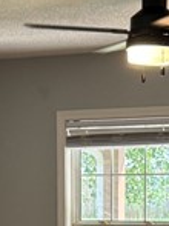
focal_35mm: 167
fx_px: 1089
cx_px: 71
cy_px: 389
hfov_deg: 8.9
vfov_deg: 11.1
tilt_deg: -11.3
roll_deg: +0.8
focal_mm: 6.76
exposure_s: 1/120
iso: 160
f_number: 1.78
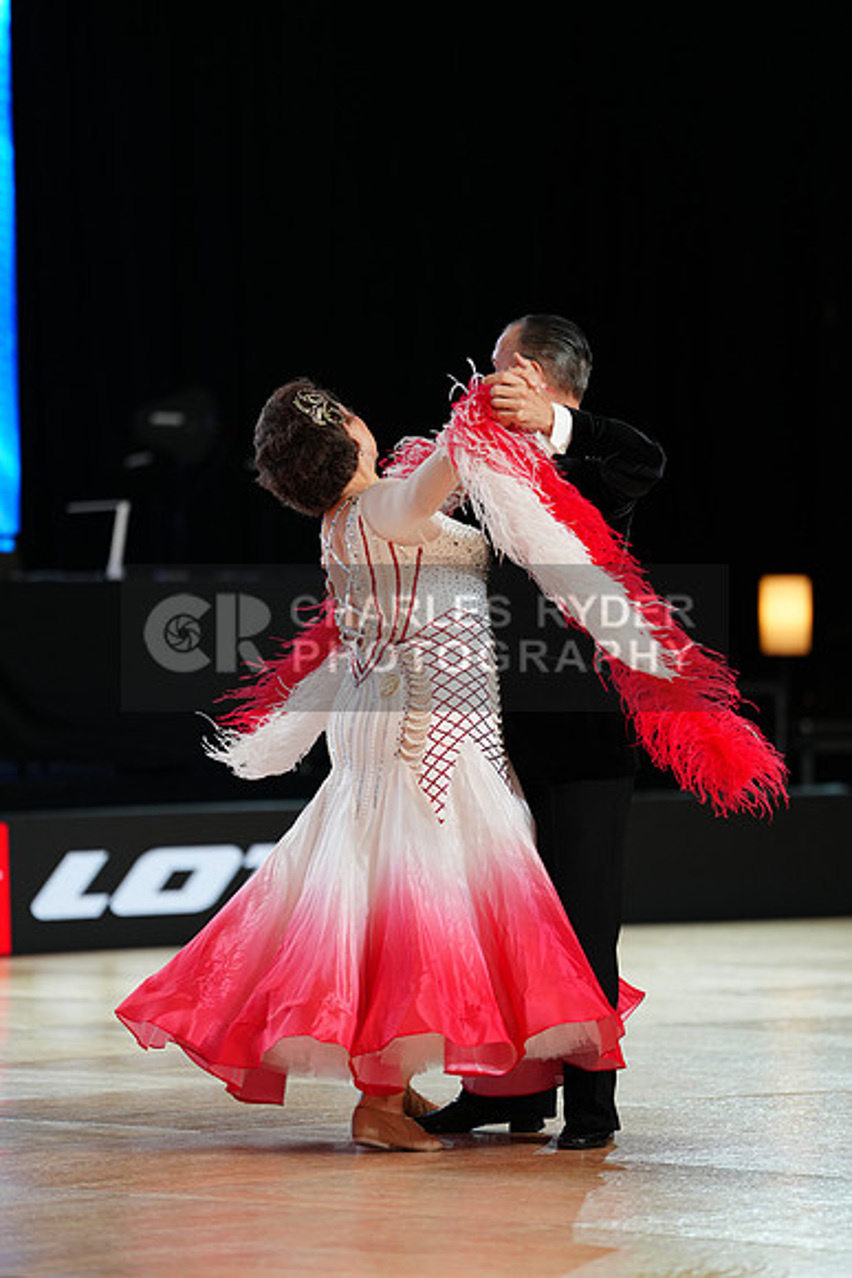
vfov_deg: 10.3
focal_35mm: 200
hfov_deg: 6.9
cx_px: 426
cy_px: 639
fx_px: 7095
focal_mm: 200
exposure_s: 1/400
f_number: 2.8
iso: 640
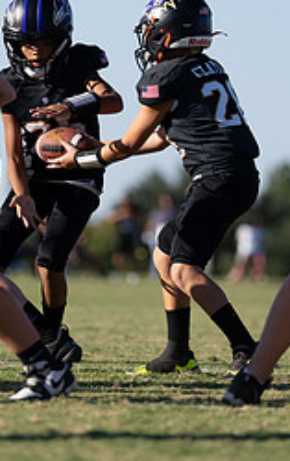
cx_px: 179
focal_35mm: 425
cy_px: 115
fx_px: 5356
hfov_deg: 3.1
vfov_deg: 4.9
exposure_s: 1/2500
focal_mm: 180
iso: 160
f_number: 2.8
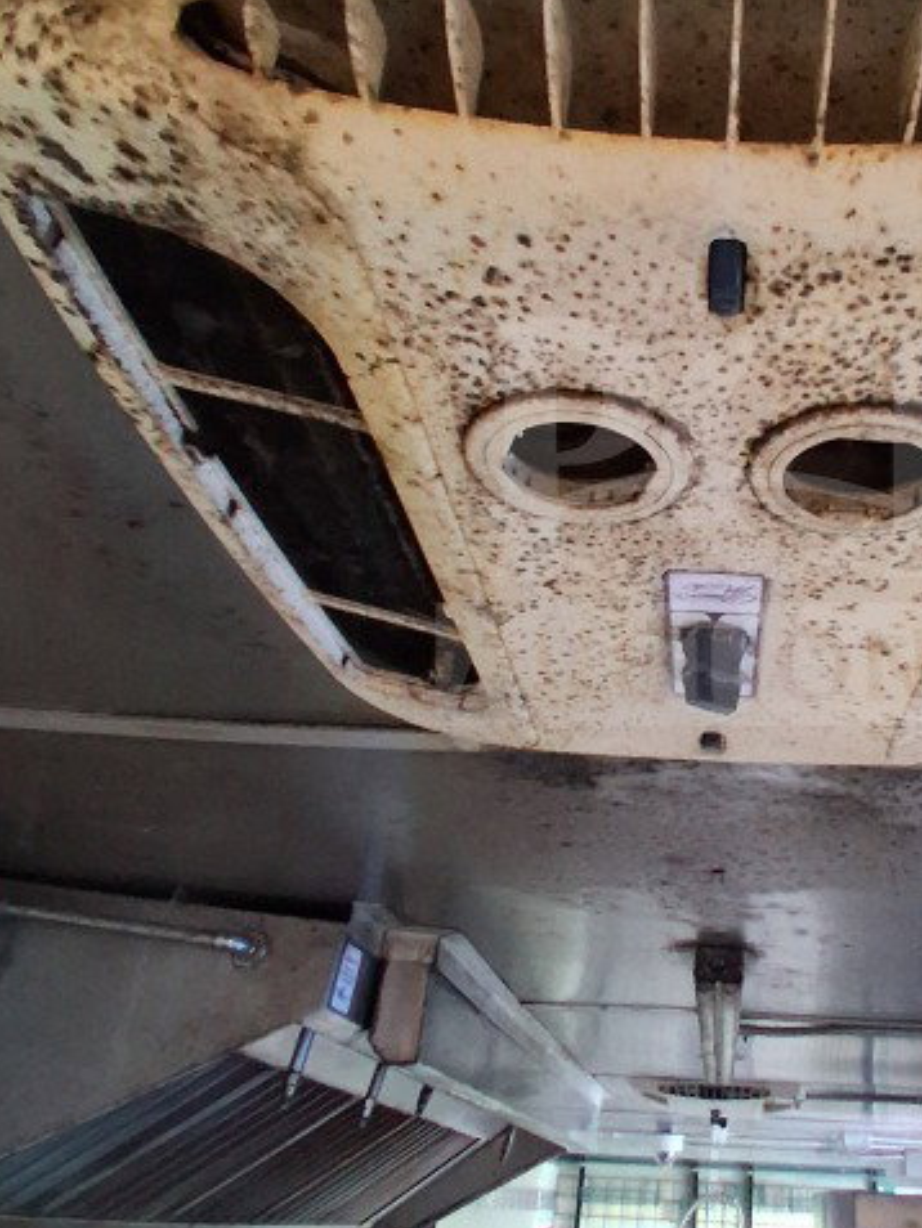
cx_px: 724
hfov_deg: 46.0
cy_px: 521
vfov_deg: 61.3
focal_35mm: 29
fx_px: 1029
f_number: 2.2
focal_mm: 1.4
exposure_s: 1/40
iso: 500
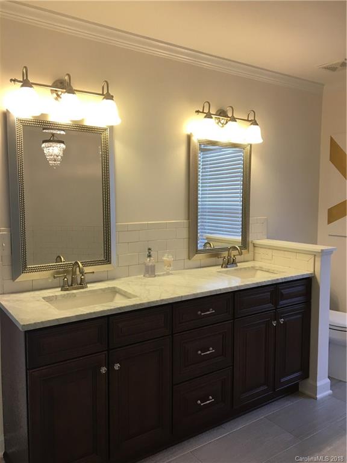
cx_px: 174
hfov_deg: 48.2
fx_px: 388
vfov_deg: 61.7
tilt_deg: -4.6
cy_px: 232
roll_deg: +0.7
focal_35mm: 29
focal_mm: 4.15
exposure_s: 1/30
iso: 32
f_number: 2.2
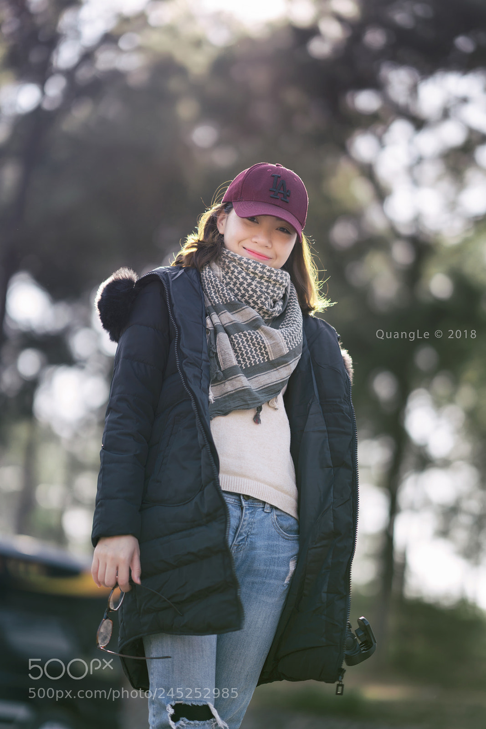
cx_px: 243
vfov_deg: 23.9
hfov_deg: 16.1
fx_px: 1721
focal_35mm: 85
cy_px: 364
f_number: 1.4
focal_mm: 85
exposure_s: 1/1000
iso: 100
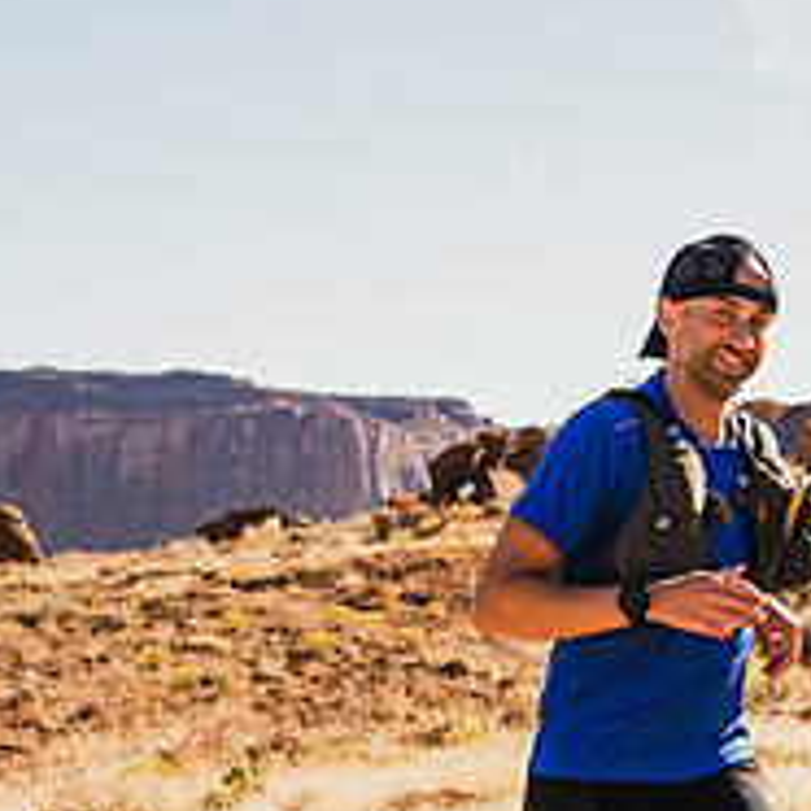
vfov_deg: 13.3
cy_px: 739
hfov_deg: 13.3
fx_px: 3446
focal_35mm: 130
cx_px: 798
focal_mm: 49
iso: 800
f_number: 4.5
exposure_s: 1/800
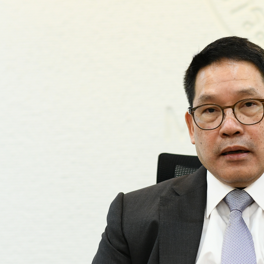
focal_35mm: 168
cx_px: 183
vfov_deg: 10.4
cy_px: 131
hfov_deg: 10.4
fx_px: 1447
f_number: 2.5
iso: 2500
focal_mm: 85
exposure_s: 1/250
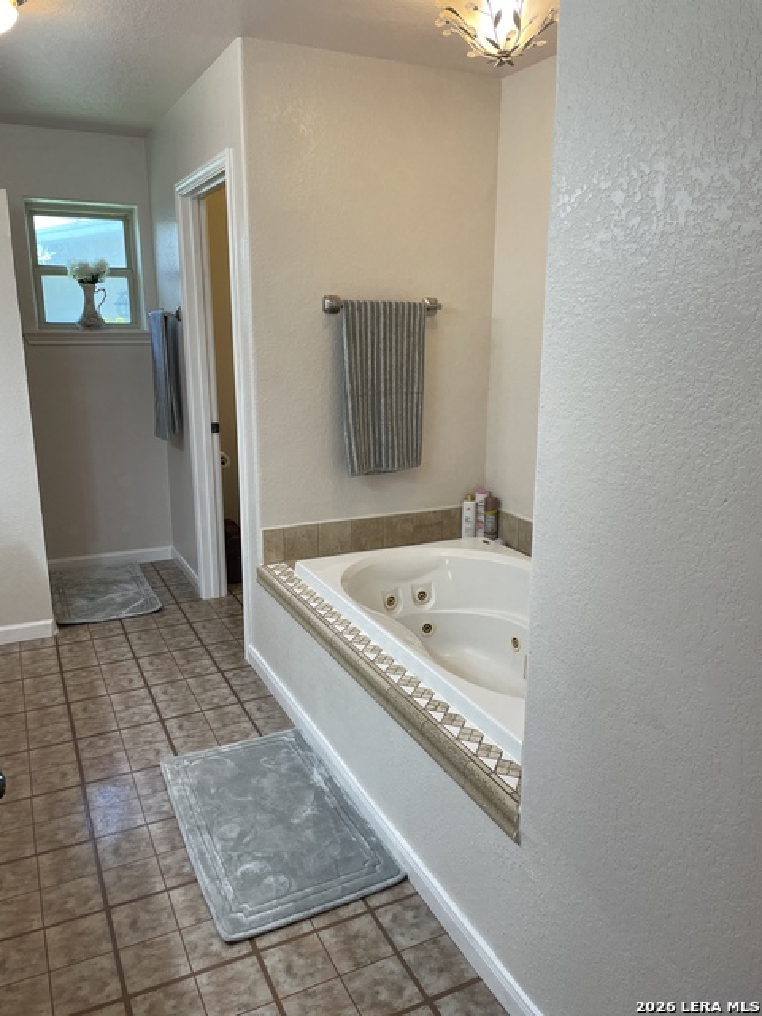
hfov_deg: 53.1
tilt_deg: -13.2
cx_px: 381
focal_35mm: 26
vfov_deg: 67.3
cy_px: 508
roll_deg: +0.6
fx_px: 763
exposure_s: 1/120
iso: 80
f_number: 1.6
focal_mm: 4.2
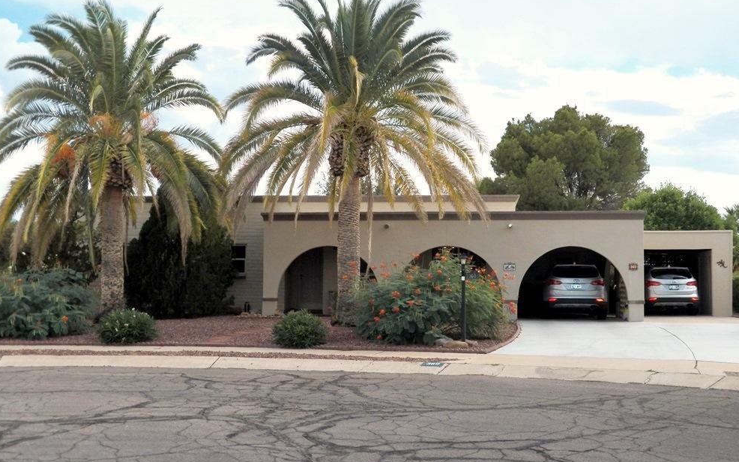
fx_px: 866
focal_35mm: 43
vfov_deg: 29.9
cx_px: 371
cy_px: 224
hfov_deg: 46.2
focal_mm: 7.1
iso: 125
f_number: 4
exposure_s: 1/800
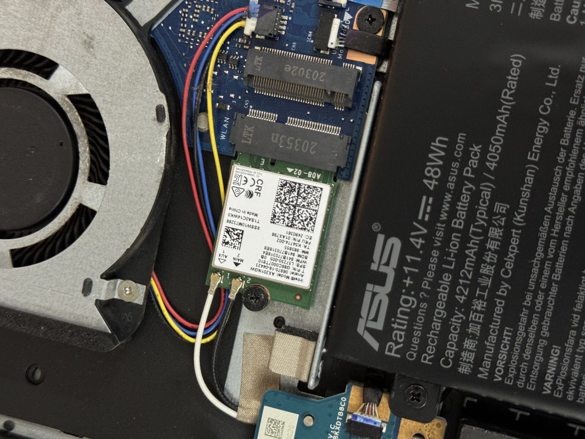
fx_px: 811
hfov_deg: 39.7
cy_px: 220
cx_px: 292
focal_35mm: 48
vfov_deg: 30.3
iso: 400
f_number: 1.78
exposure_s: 1/40
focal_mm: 6.76
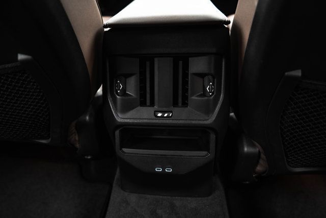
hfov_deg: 66.5
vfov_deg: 47.4
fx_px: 248
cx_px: 143
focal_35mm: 27
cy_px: 99
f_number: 2.8
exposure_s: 1/200
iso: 640
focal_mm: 24
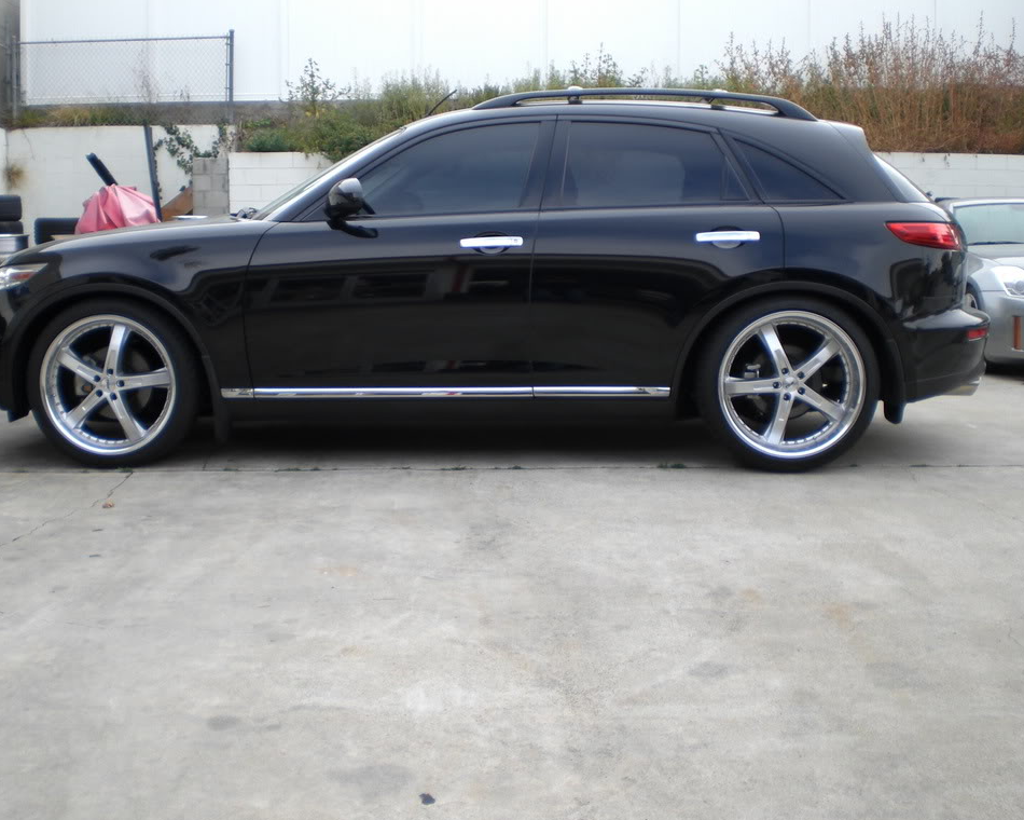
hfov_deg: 45.8
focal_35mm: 40
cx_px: 478
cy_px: 412
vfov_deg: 37.3
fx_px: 1212
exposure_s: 1/160
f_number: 3.1
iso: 50
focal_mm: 6.3
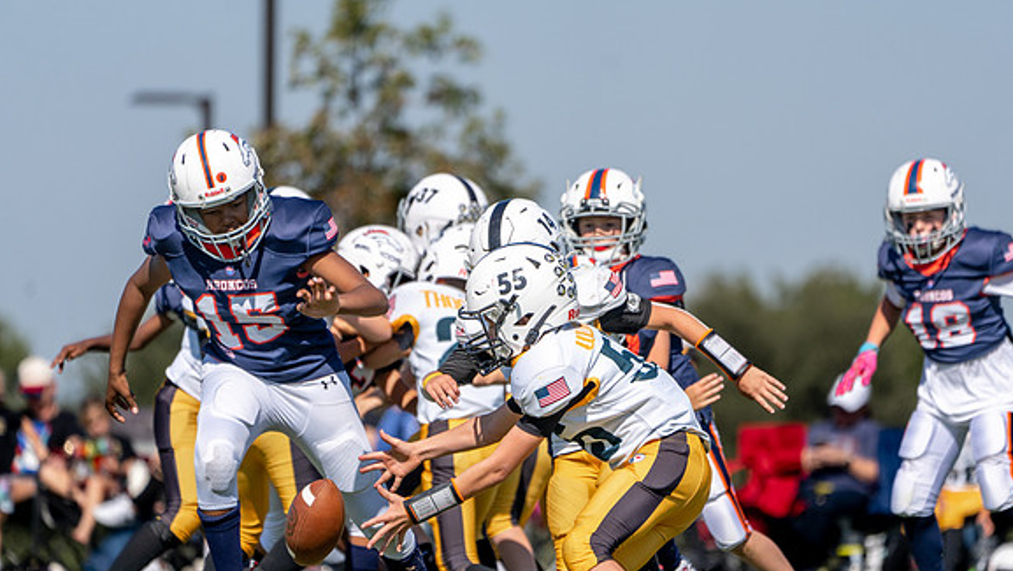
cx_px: 593
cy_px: 328
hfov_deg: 4.4
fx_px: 13220
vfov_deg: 2.5
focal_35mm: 492
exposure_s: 1/1600
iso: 125
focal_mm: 400
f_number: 5.6
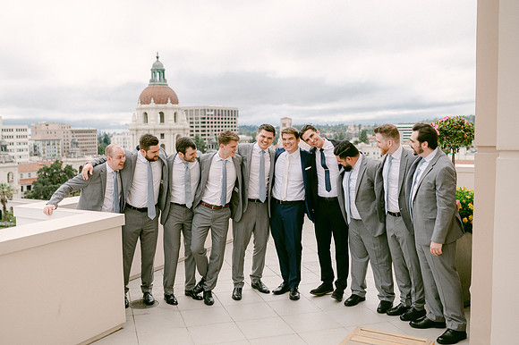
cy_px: 167
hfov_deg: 51.4
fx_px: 539
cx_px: 246
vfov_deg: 35.5
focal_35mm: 37
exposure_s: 1/5000
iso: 100
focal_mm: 35
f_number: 2.2
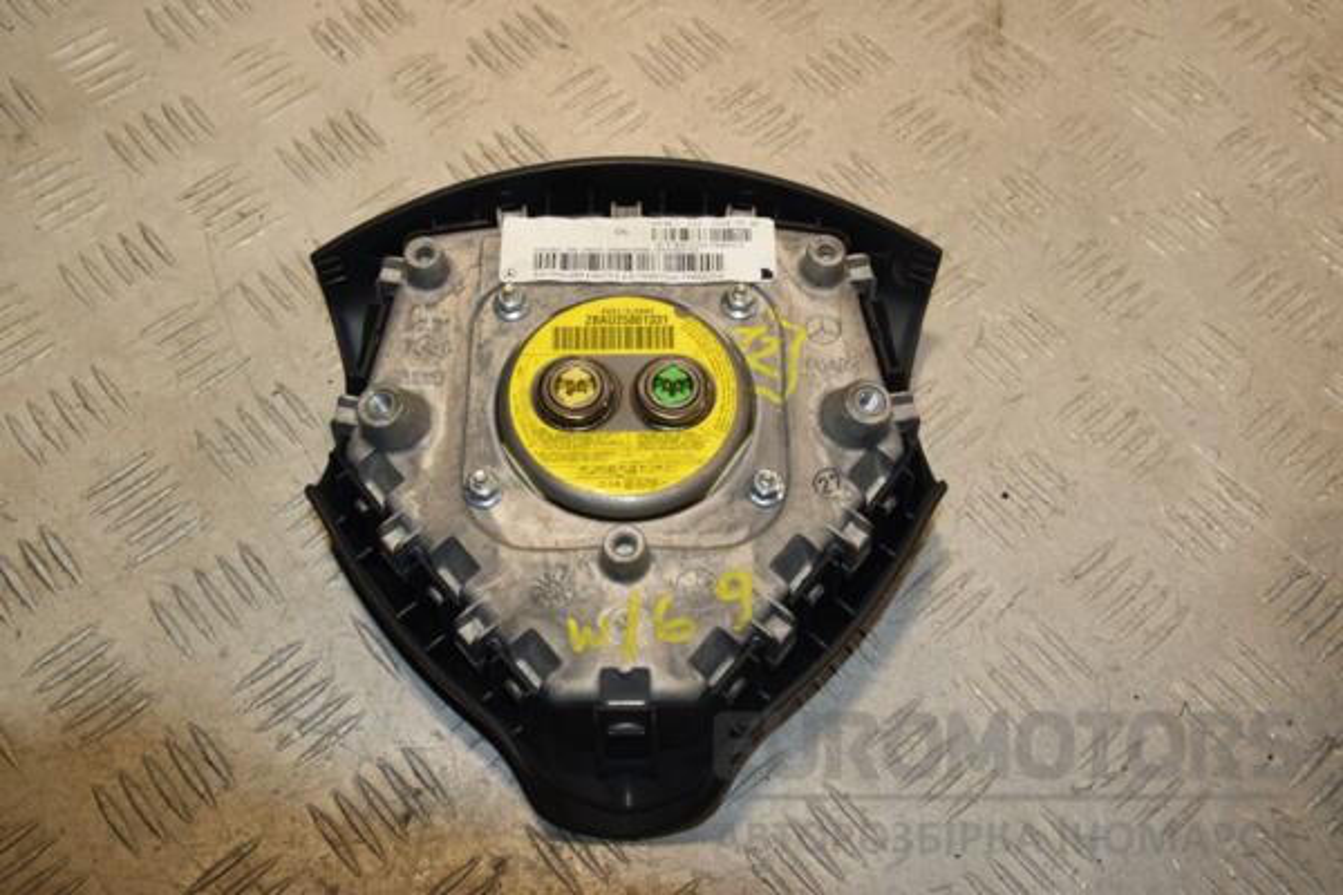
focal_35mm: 42
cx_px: 672
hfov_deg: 46.4
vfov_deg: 31.9
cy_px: 448
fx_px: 1567
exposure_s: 1/200
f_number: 10
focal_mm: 28
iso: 800
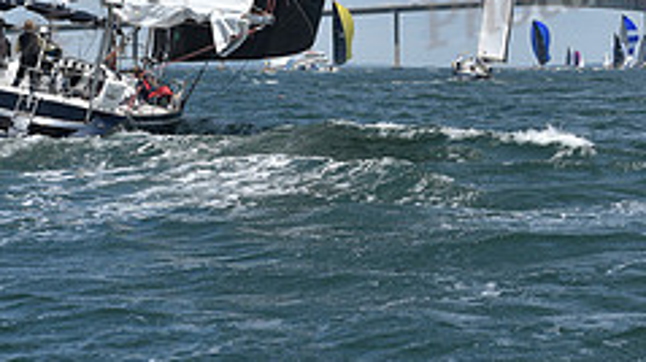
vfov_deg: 6.6
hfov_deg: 12.1
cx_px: 282
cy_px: -397
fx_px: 3047
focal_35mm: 178
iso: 250
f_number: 8
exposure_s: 1/1250
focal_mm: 70
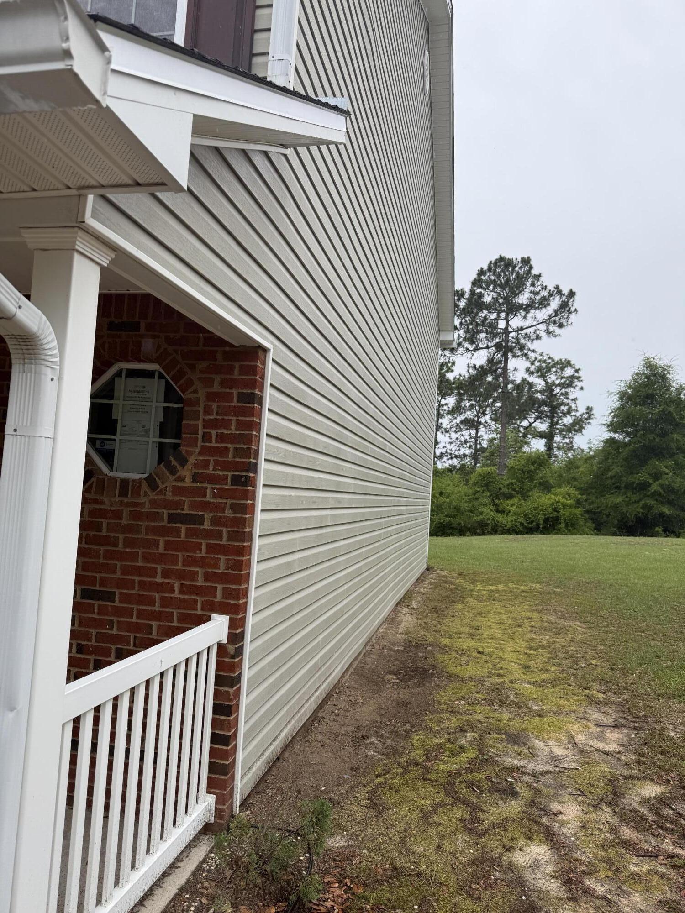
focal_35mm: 24
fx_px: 633
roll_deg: -5.0
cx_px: 342
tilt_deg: +3.7
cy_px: 456
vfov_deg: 71.6
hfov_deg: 56.8
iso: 80
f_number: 1.78
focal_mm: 6.76
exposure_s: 1/943
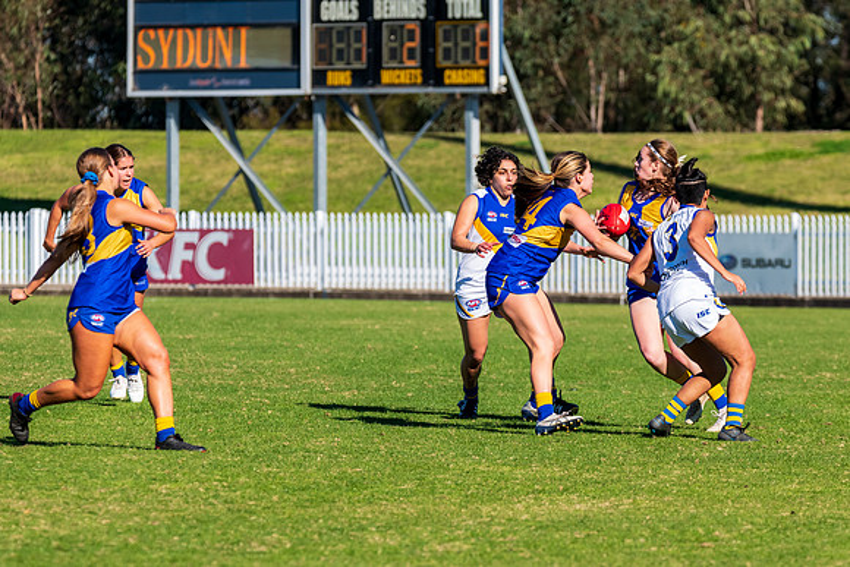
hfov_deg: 5.4
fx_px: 9060
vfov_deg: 3.6
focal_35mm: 384
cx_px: 496
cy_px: 330
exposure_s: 1/2000
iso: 800
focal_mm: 320
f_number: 8
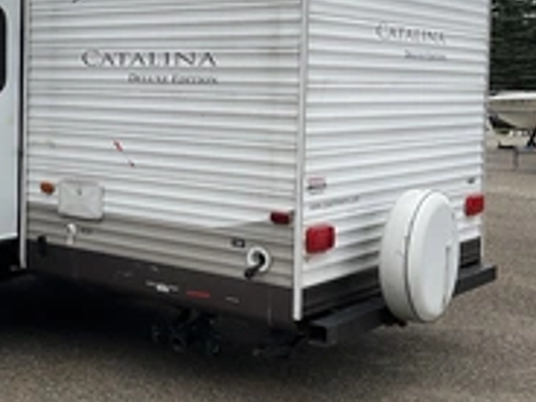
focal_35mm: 63
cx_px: 58
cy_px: 117
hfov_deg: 29.5
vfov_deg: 23.1
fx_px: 976
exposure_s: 1/912
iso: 25
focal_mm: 3
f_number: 1.8
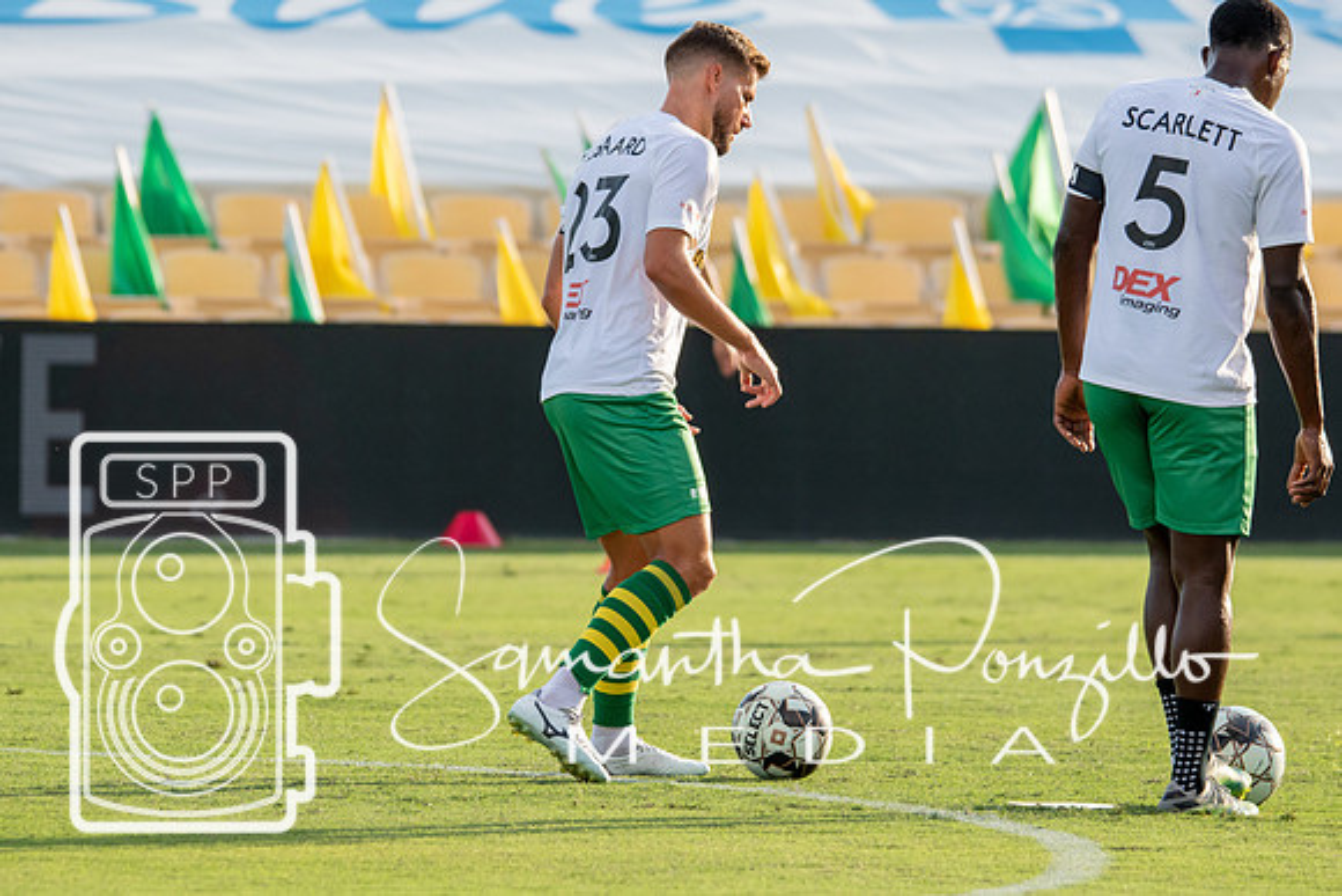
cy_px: 448
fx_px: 18639
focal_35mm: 500
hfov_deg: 4.1
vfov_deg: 2.8
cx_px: 671
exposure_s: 1/1000
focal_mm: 320
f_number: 5.6
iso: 560
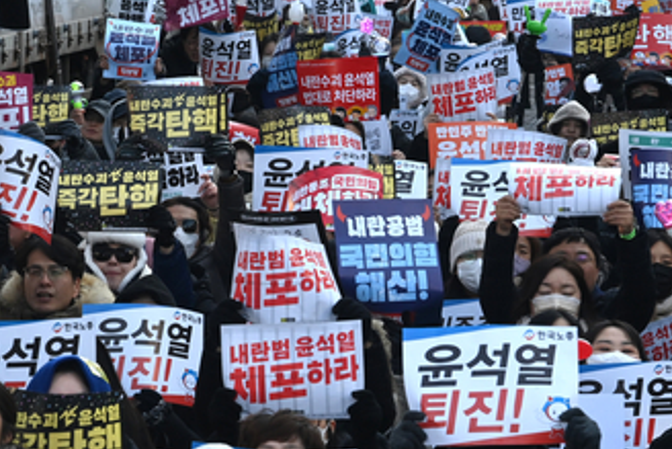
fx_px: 6835
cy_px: 305
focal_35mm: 366
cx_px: 285
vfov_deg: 3.8
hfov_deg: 5.6
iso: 2000
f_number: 16
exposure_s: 1/250
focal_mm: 200
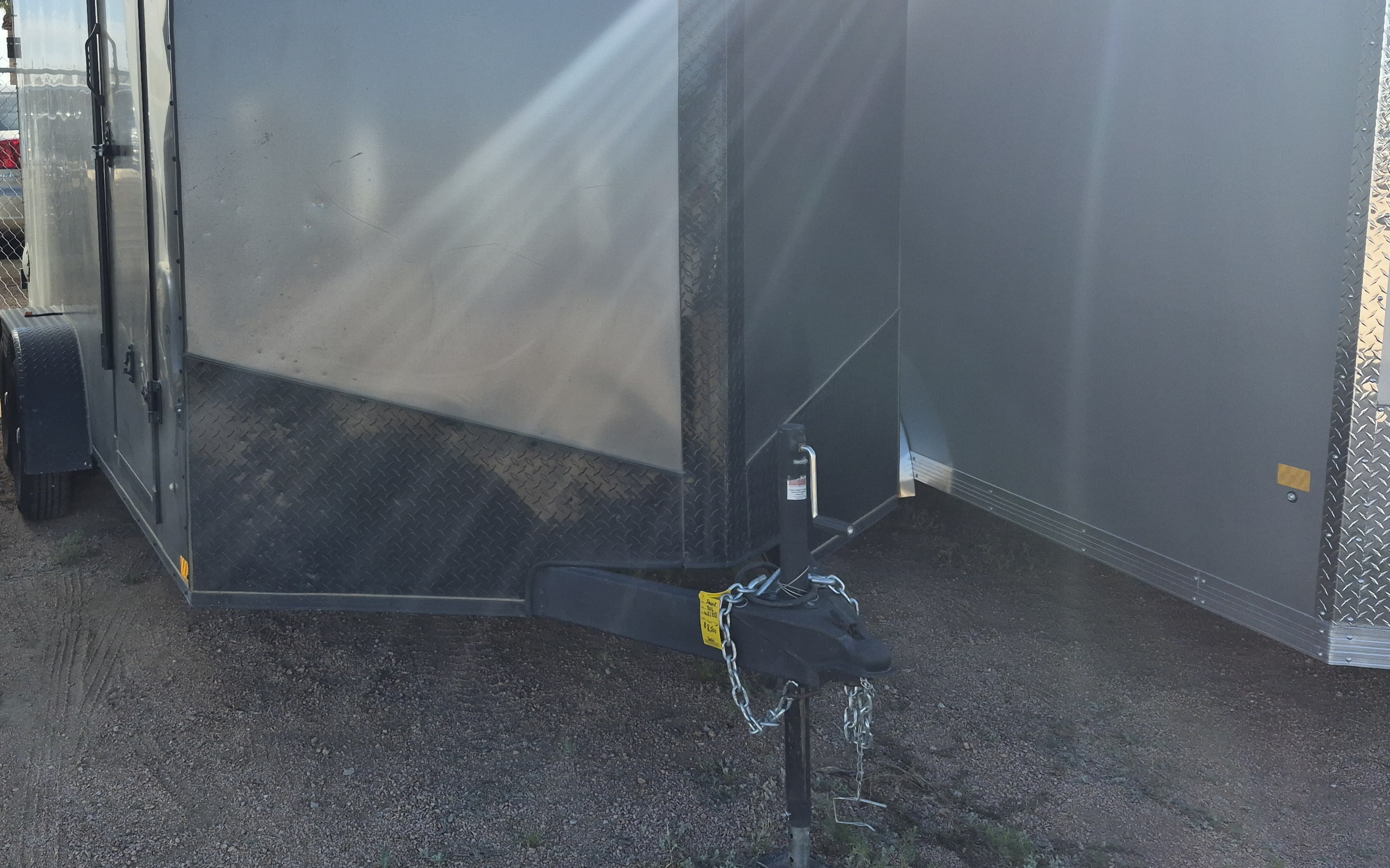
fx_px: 1288
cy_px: 285
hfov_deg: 55.9
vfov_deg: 36.9
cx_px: 508
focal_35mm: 34
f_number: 1.8
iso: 80
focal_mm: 5.4
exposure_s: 1/5808
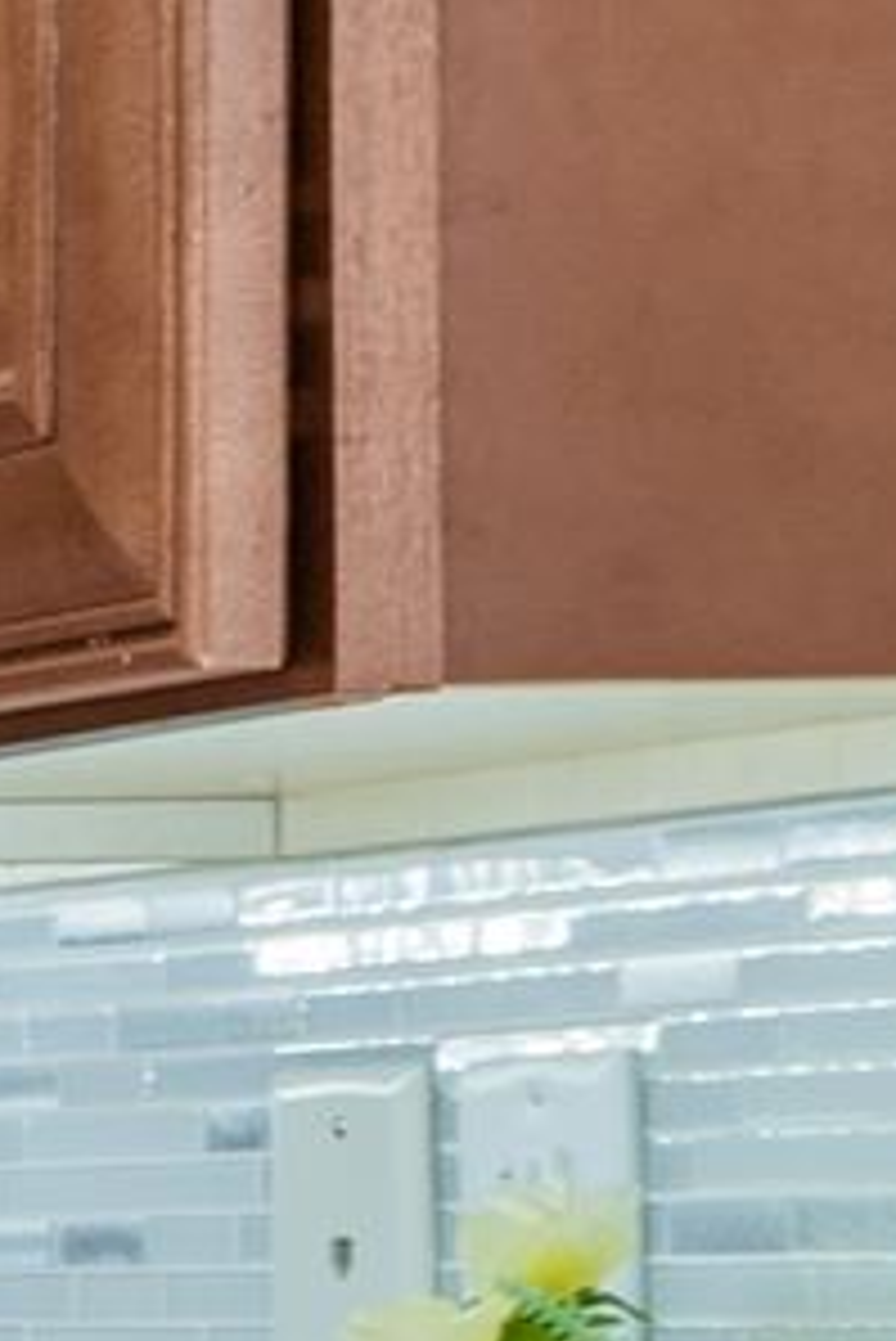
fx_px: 6152
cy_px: 1287
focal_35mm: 165
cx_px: -4876
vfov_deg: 12.3
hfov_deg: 4.8
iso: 100
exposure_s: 1/2
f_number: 8
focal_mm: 16
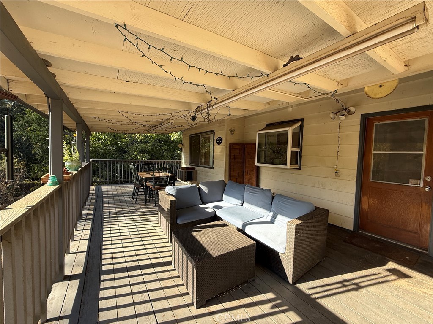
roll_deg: -1.3
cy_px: 162
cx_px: 216
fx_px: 175
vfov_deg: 85.7
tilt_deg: -3.3
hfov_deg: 102.1
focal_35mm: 14
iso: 64
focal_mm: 2.22
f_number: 2.2
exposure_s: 1/228
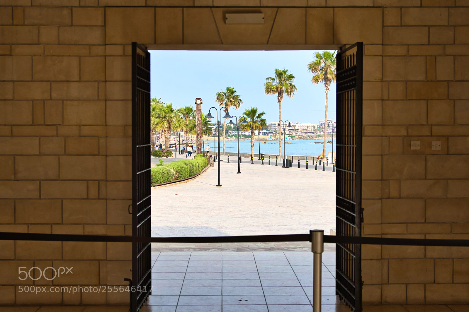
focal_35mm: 57
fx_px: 742
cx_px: 234
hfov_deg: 35.1
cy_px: 156
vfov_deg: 23.8
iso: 100
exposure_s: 1/500
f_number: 5.6
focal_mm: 38
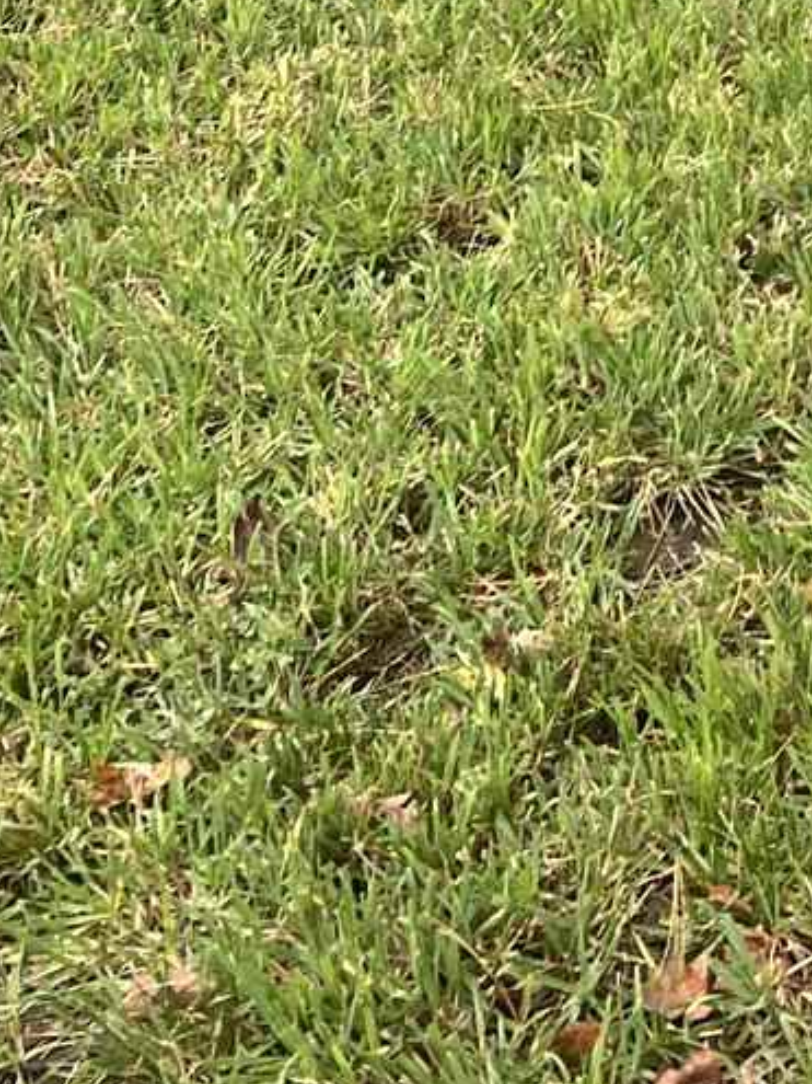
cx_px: 1385
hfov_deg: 11.5
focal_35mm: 121
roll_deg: +1.0
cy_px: -1183
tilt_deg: -5.5
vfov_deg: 13.6
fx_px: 3786
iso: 40
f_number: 1.5
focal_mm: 5.7
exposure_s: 1/166
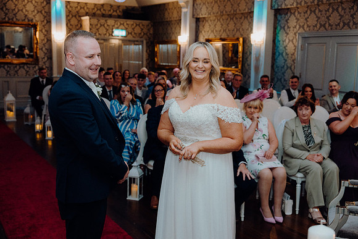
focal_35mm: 44
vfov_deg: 30.5
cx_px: 179
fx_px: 438
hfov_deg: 44.5
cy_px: 120
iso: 2500
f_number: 3.5
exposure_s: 1/160
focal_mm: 44
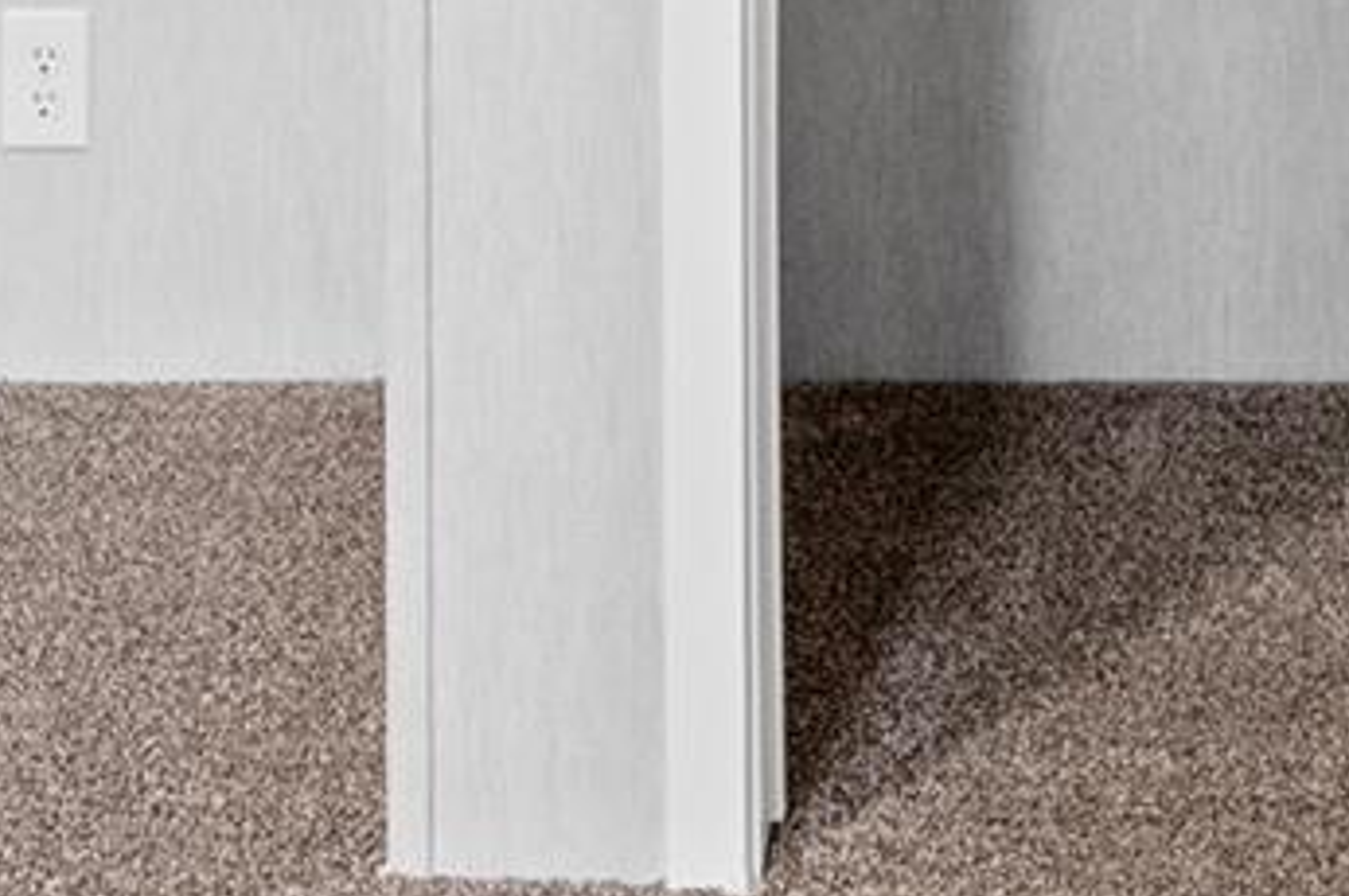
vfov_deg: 15.2
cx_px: 1131
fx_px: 2770
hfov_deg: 26.7
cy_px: -841
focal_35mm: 74
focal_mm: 16
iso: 1600
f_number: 5
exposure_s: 1/40
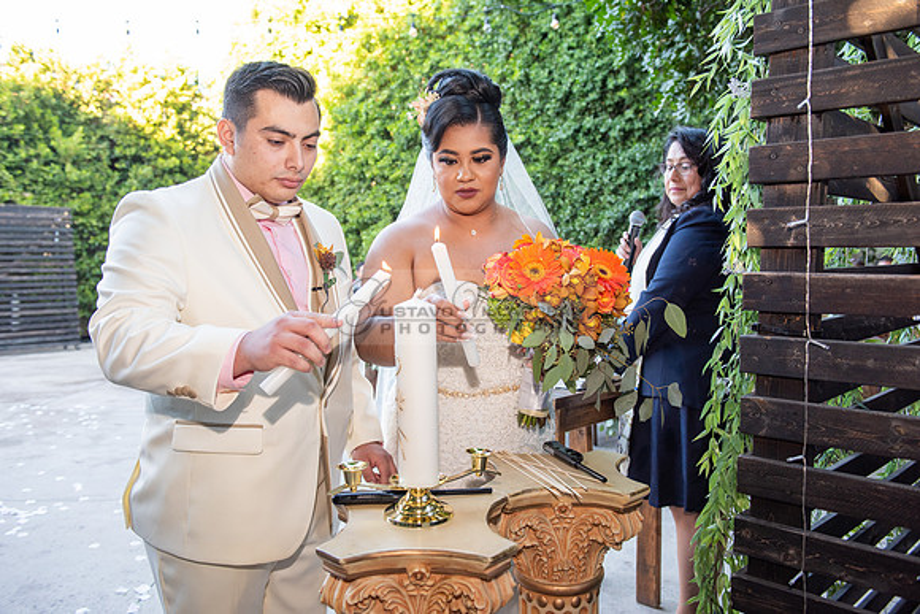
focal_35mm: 31
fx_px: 792
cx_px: 460
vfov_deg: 42.3
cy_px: 307
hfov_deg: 60.3
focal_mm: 31
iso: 640
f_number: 4.5
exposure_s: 1/125
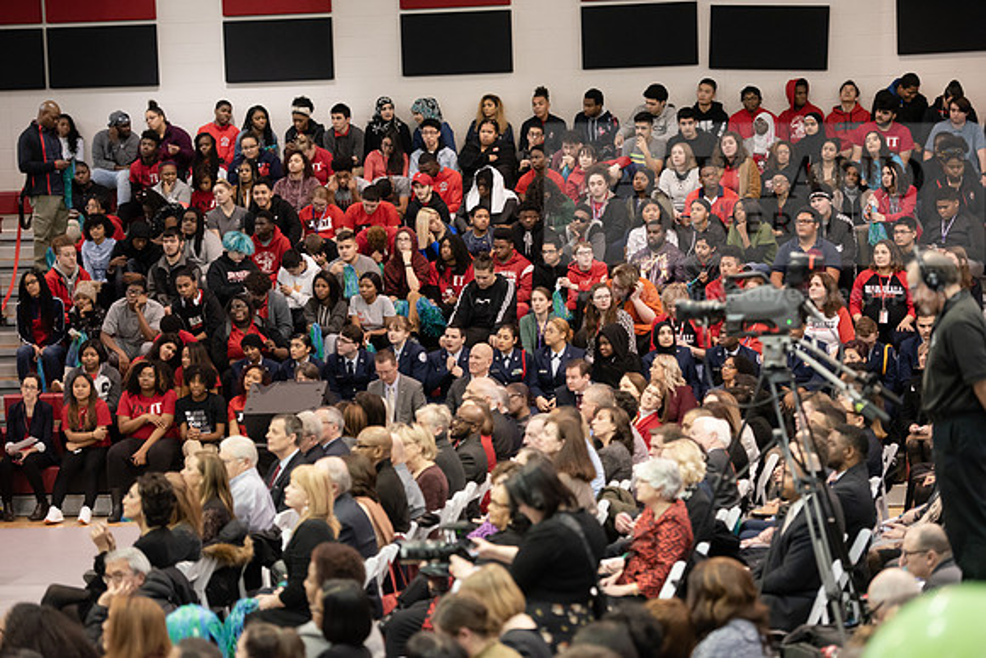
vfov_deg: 13.0
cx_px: 493
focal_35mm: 105
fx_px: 2876
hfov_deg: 19.5
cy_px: 329
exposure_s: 1/200
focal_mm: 105
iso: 4000
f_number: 3.2
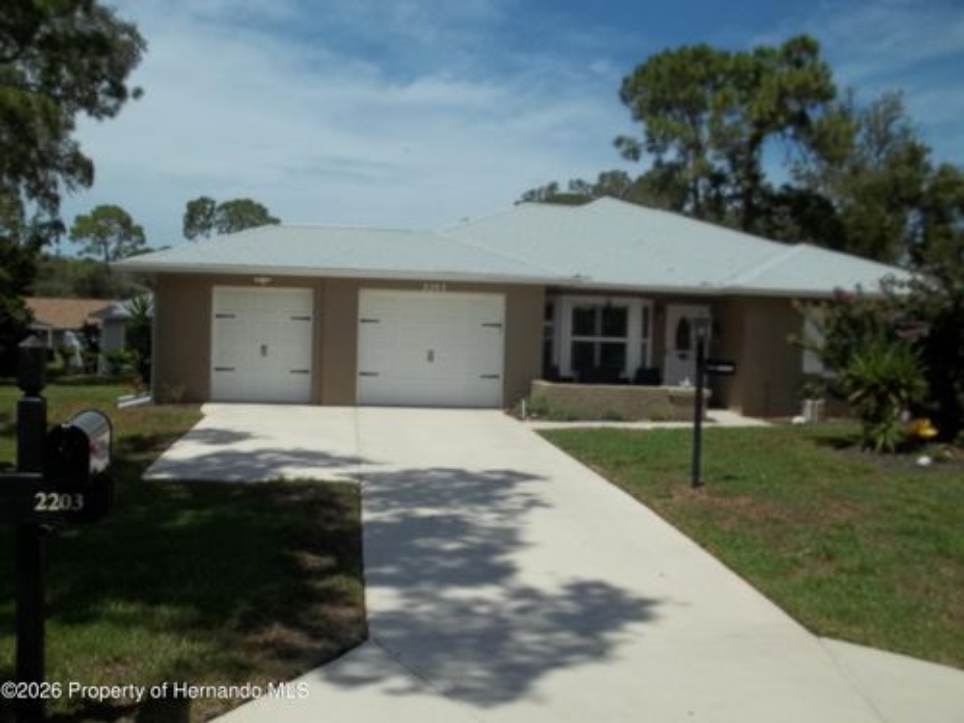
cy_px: 362
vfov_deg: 42.9
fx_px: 919
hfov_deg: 55.4
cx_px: 482
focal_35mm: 33
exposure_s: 1/400
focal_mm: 5.9
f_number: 8
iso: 64
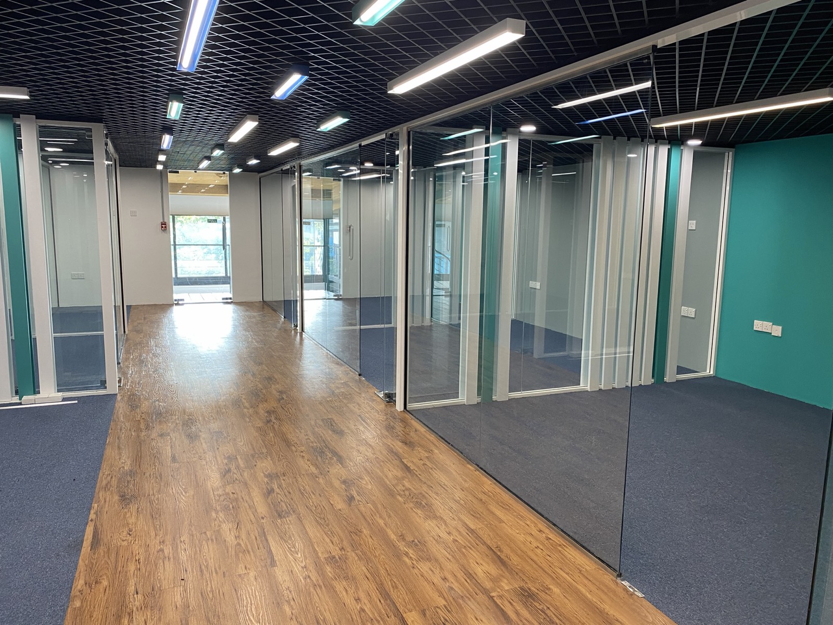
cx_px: 416
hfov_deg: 67.3
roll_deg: -0.9
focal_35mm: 26
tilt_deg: -9.0
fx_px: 626
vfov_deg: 53.1
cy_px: 312
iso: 80
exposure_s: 1/50
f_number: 1.8
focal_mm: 4.25
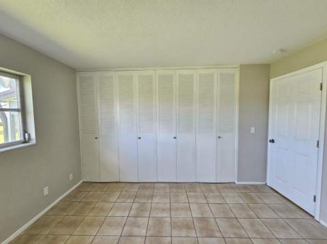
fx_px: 123
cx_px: 164
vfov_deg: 89.8
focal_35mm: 13
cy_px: 122
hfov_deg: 106.2
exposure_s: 1/60
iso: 160
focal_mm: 2.2
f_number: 2.2
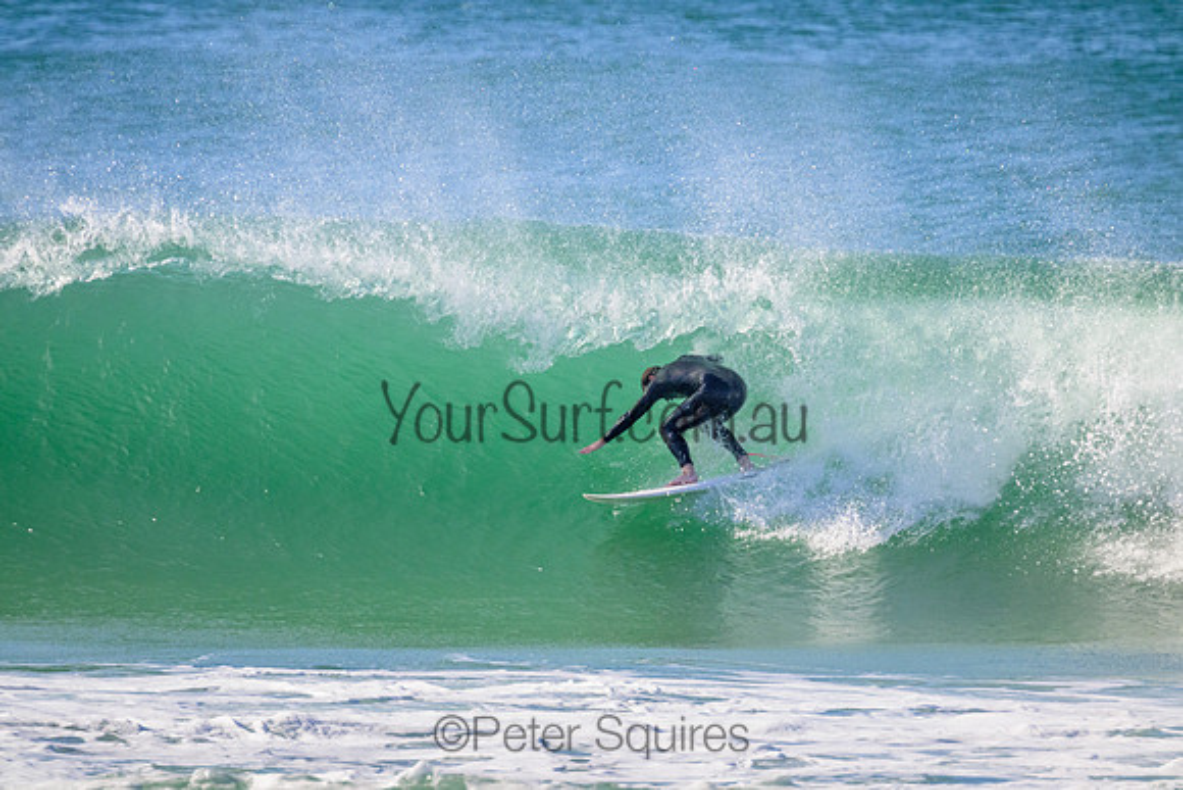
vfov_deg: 1.7
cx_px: 592
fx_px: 26294
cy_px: 395
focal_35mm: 800
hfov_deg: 2.6
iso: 2000
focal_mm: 800
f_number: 11
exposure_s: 1/2000
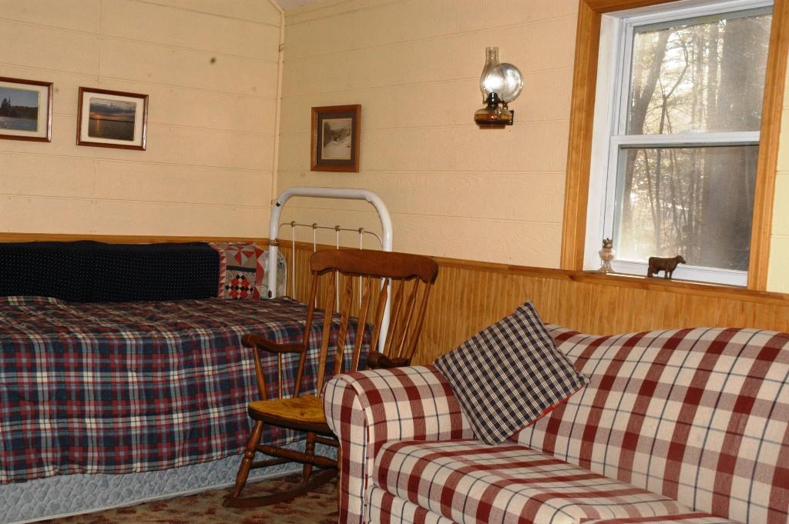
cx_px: 394
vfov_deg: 28.9
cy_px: 262
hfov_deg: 42.4
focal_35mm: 46
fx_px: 1018
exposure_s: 1/60
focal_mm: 31
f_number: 8
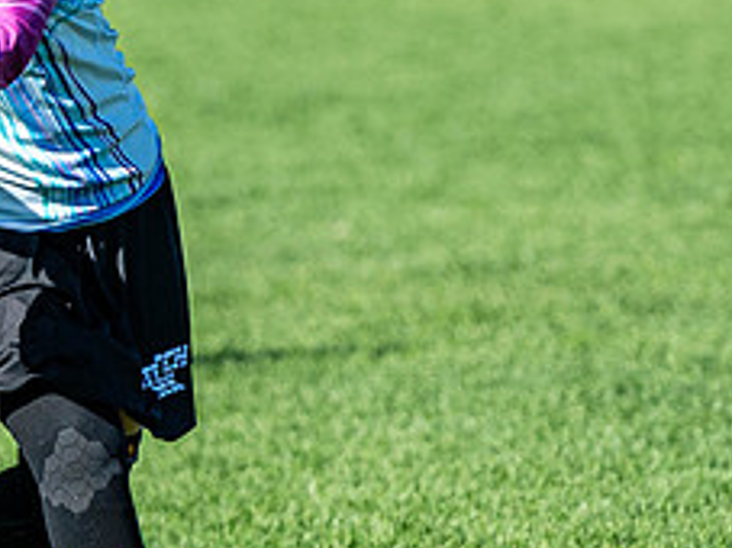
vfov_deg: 1.3
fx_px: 24707
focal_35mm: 1169
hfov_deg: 1.7
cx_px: -59
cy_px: 216
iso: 100
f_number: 3.2
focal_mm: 195
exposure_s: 1/1600
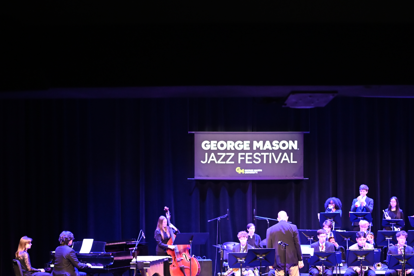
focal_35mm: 70
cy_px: 209
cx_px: 253
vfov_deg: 19.3
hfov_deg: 28.8
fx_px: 805
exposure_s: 1/125
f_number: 1.8
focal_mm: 35
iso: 2500
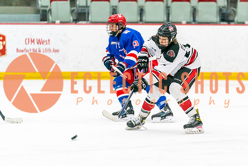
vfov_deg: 4.8
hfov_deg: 7.1
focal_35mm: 288
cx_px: 170
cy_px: 88
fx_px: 1986
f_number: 2.8
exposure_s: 1/1250
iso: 3200
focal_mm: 200
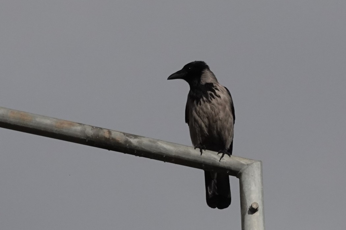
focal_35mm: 247
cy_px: 115
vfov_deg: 5.6
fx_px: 2374
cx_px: 173
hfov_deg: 8.3
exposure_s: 1/2000
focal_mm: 90.45
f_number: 6.3
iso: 250
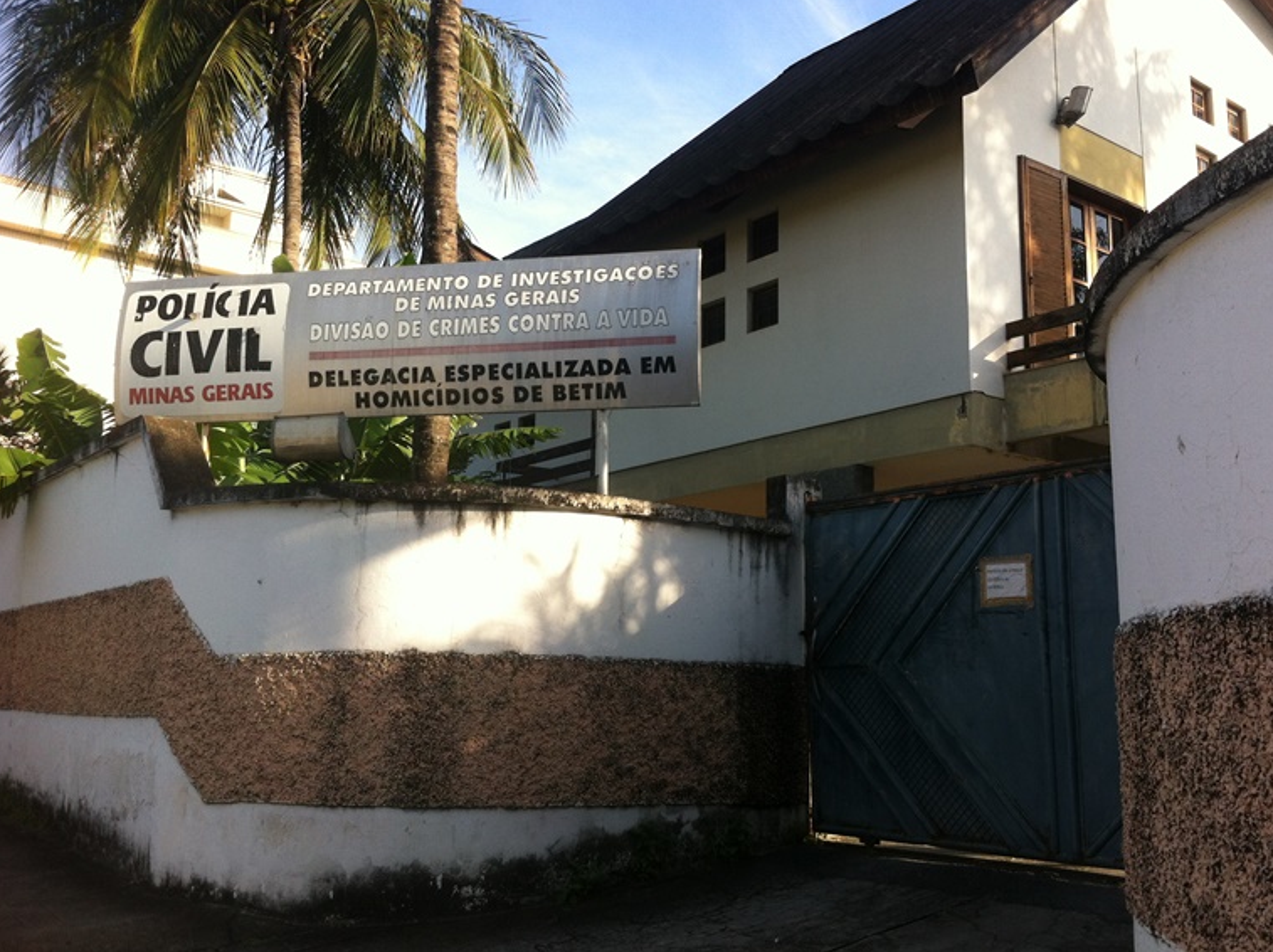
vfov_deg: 38.6
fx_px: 1359
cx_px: 658
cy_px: 461
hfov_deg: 50.2
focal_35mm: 37
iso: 80
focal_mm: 3.85
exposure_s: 1/359
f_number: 2.8
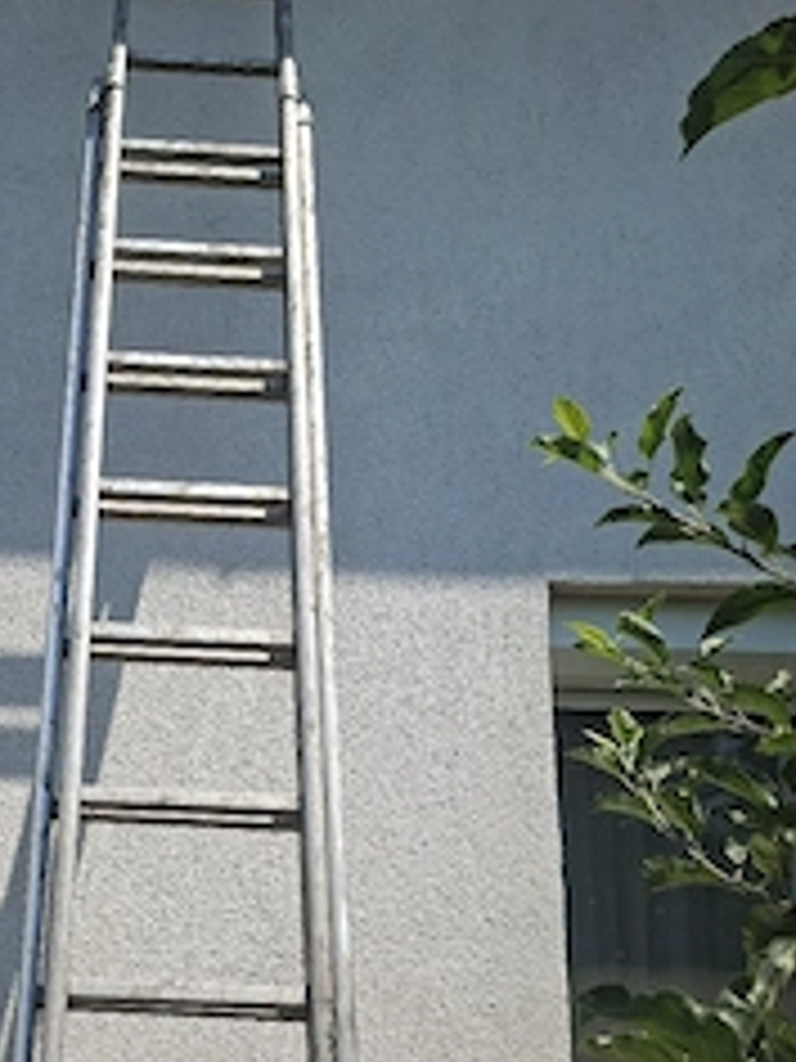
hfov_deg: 35.4
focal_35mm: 39
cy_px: 756
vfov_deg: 46.6
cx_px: 139
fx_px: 1196
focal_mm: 5.54
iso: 50
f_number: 1.8
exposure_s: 1/2000
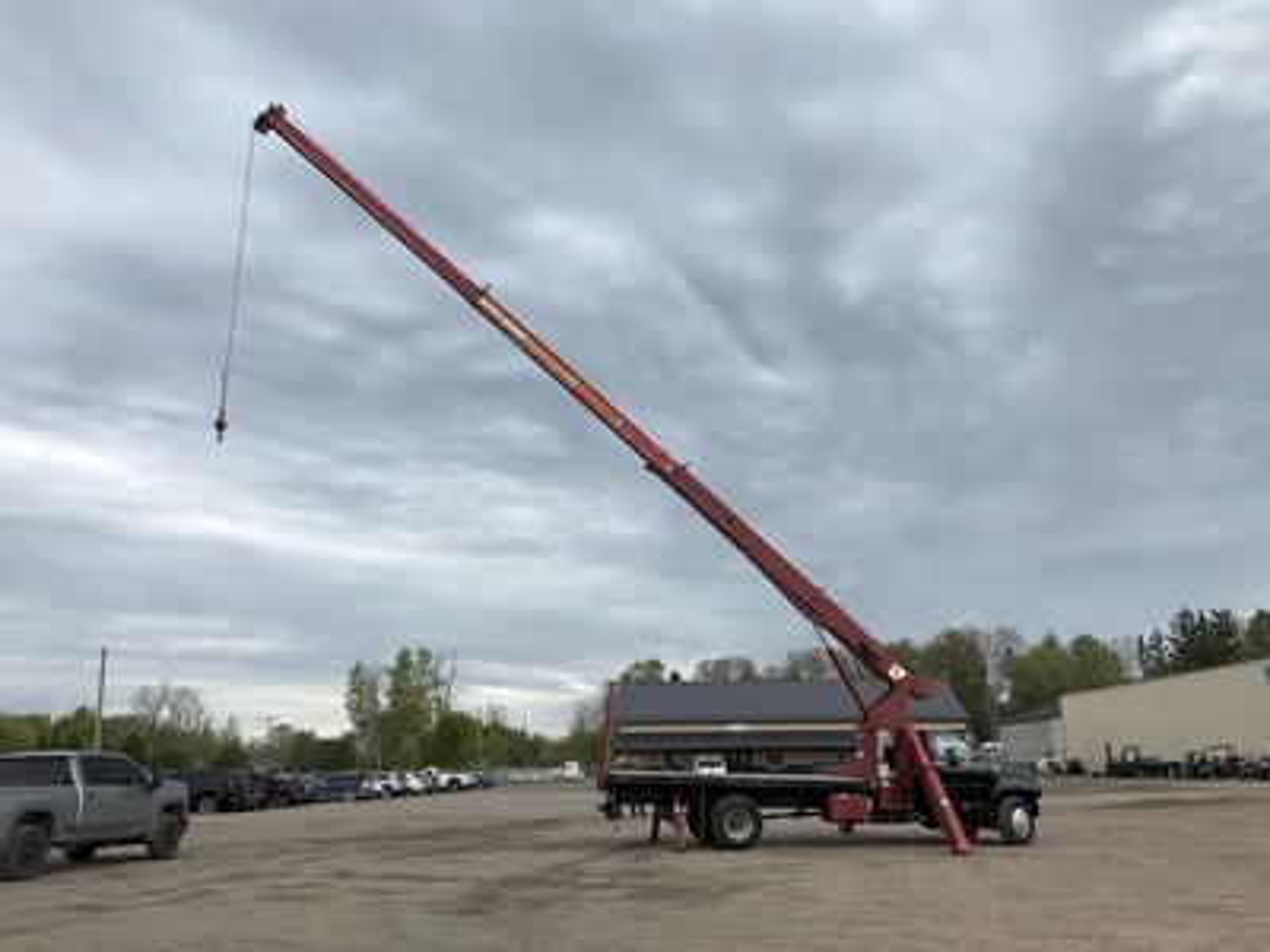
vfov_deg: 48.2
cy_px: 476
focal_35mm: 29
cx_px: 635
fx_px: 1064
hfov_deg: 61.7
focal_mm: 3
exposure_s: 1/1221
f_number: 1.8
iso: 25
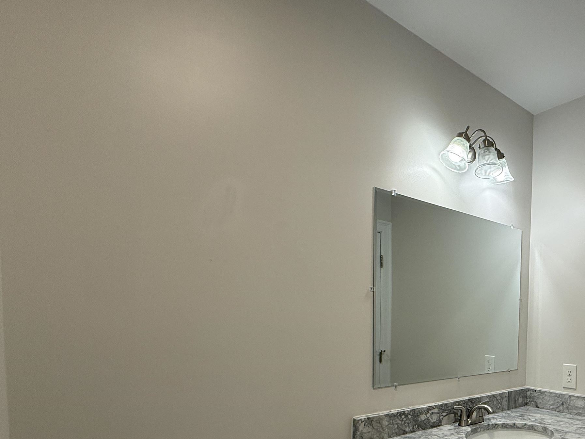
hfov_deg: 64.3
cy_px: 344
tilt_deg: -3.9
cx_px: 480
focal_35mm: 24
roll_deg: -1.0
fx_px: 406
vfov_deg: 53.5
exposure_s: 1/120
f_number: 2.2
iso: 125
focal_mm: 2.22
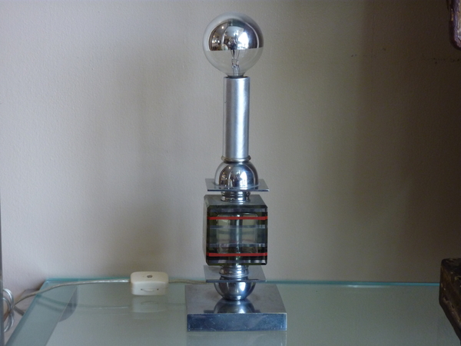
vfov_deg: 20.4
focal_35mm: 72
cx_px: 230
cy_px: 173
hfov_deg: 27.0
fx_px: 959
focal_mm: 11.9
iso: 250
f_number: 4.1
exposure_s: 1/40
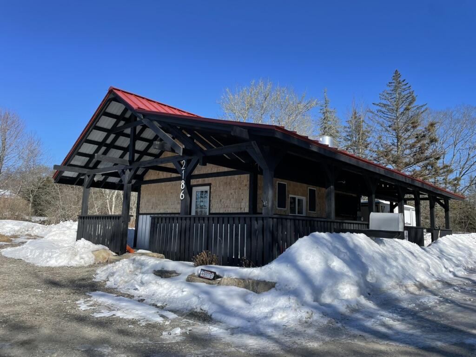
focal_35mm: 26
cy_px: 178
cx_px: 238
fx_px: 358
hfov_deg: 67.3
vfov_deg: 53.1
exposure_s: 1/2959
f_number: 1.6
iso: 32
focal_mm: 4.2
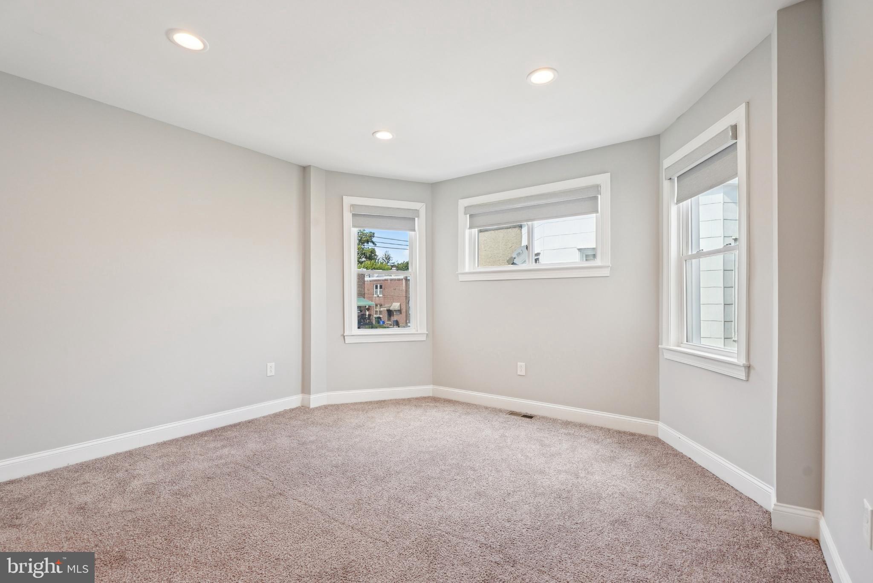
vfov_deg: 73.8
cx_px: 436
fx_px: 388
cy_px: 292
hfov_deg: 96.7
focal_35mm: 16
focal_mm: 16
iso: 400
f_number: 8
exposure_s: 1/40
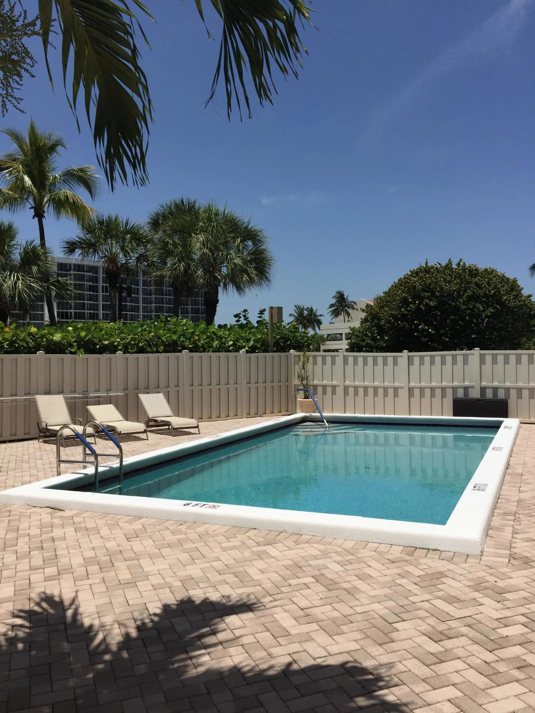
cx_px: 268
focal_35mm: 29
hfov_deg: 48.2
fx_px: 598
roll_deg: +0.8
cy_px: 356
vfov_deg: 61.7
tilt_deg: +1.5
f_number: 2.2
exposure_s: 1/4405
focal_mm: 4.15
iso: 32
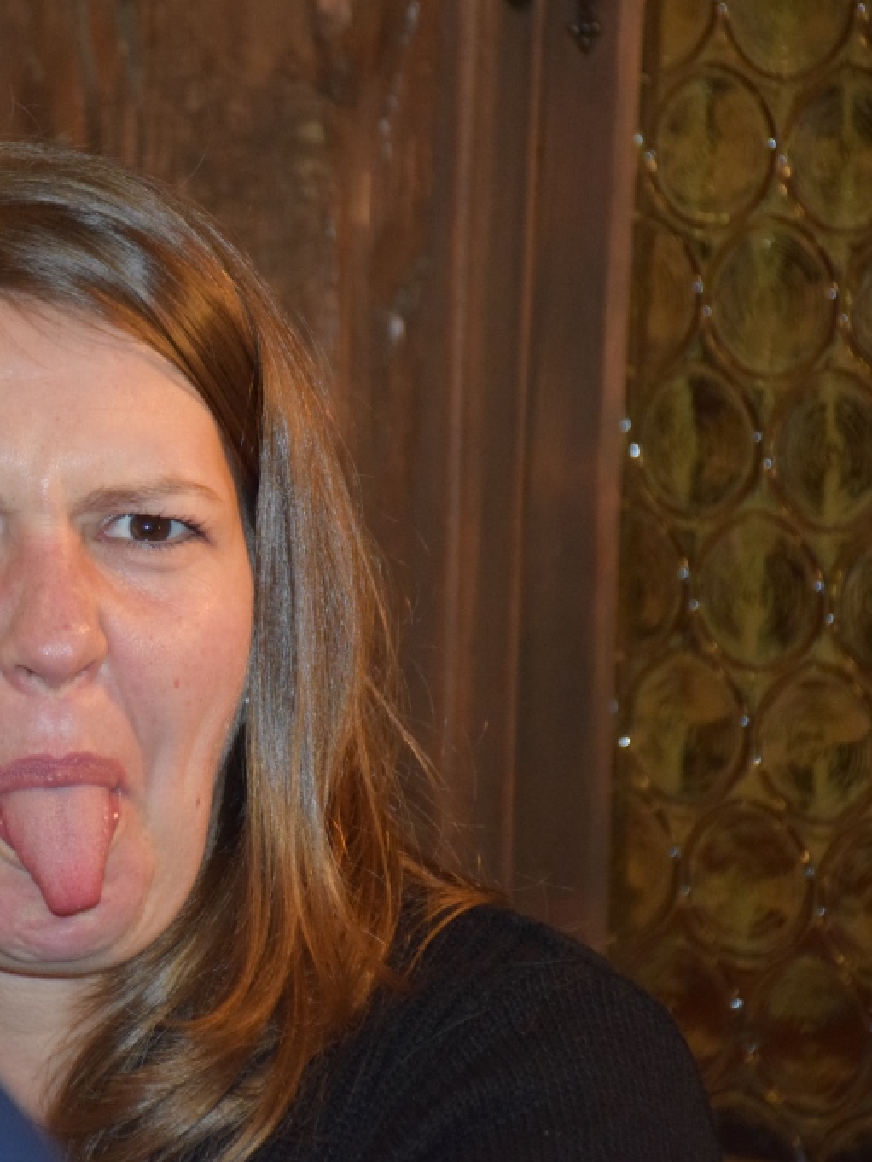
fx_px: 7286
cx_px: 48
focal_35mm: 217
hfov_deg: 6.8
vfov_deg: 9.1
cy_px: 581
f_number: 5.6
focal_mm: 100
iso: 3200
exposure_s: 1/60
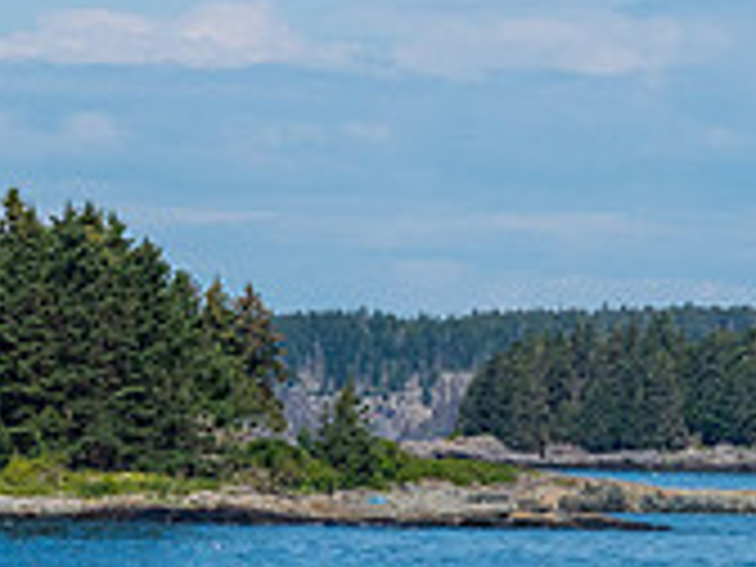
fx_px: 9129
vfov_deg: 3.6
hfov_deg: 4.7
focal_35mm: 418
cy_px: 422
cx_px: 574
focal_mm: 70
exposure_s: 1/1000
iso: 450
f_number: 11
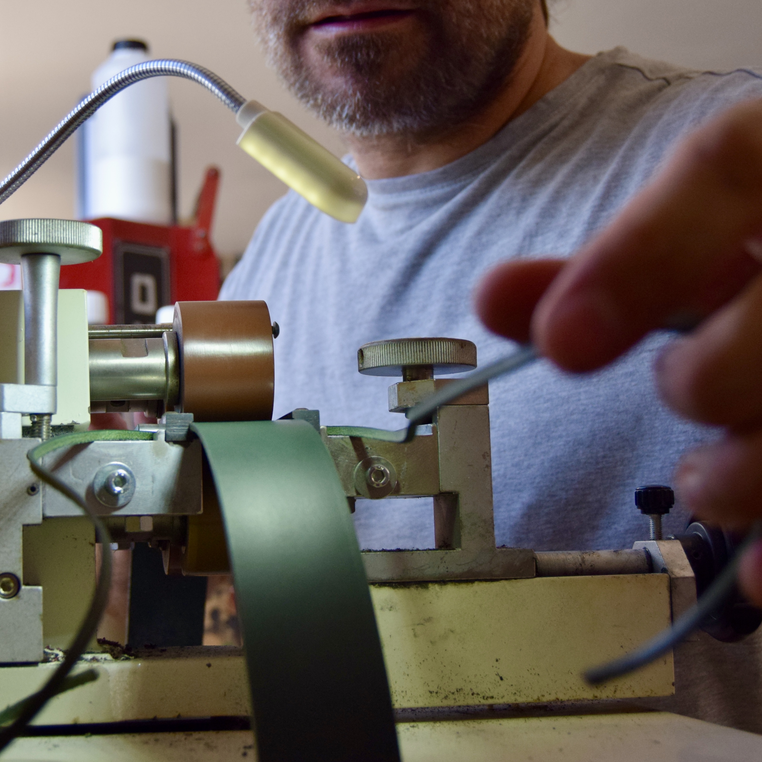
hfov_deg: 31.6
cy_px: 383
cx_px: 359
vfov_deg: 31.6
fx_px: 1345
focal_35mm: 54
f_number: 4
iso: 800
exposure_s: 1/640
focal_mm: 28
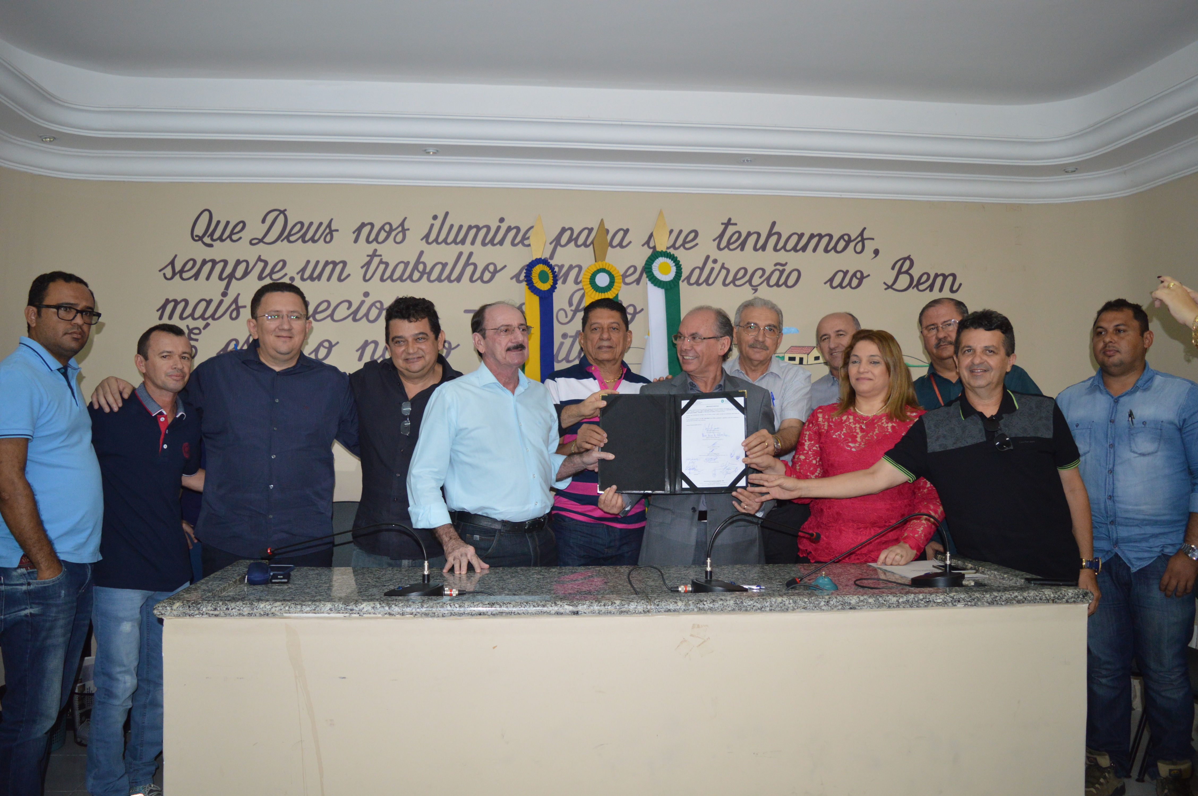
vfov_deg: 47.8
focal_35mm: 27
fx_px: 898
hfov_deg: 67.4
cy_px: 398
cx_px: 599
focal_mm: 18
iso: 800
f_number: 3.5
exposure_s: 1/200
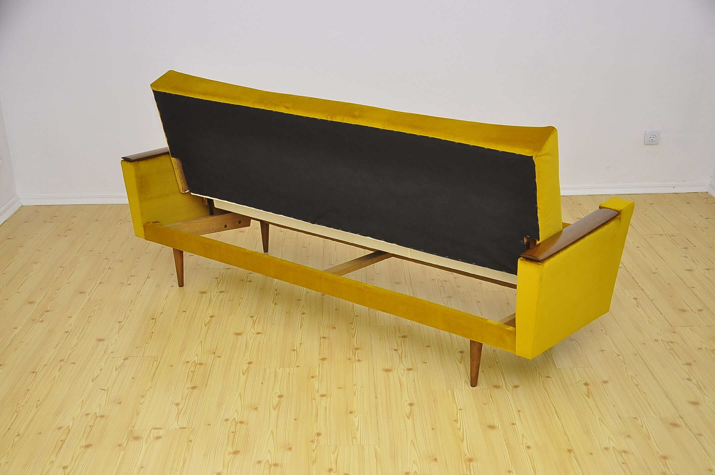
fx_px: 952
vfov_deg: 28.0
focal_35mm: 48
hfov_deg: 41.2
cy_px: 238
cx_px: 358
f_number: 4.2
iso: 400
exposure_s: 1/160
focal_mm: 32
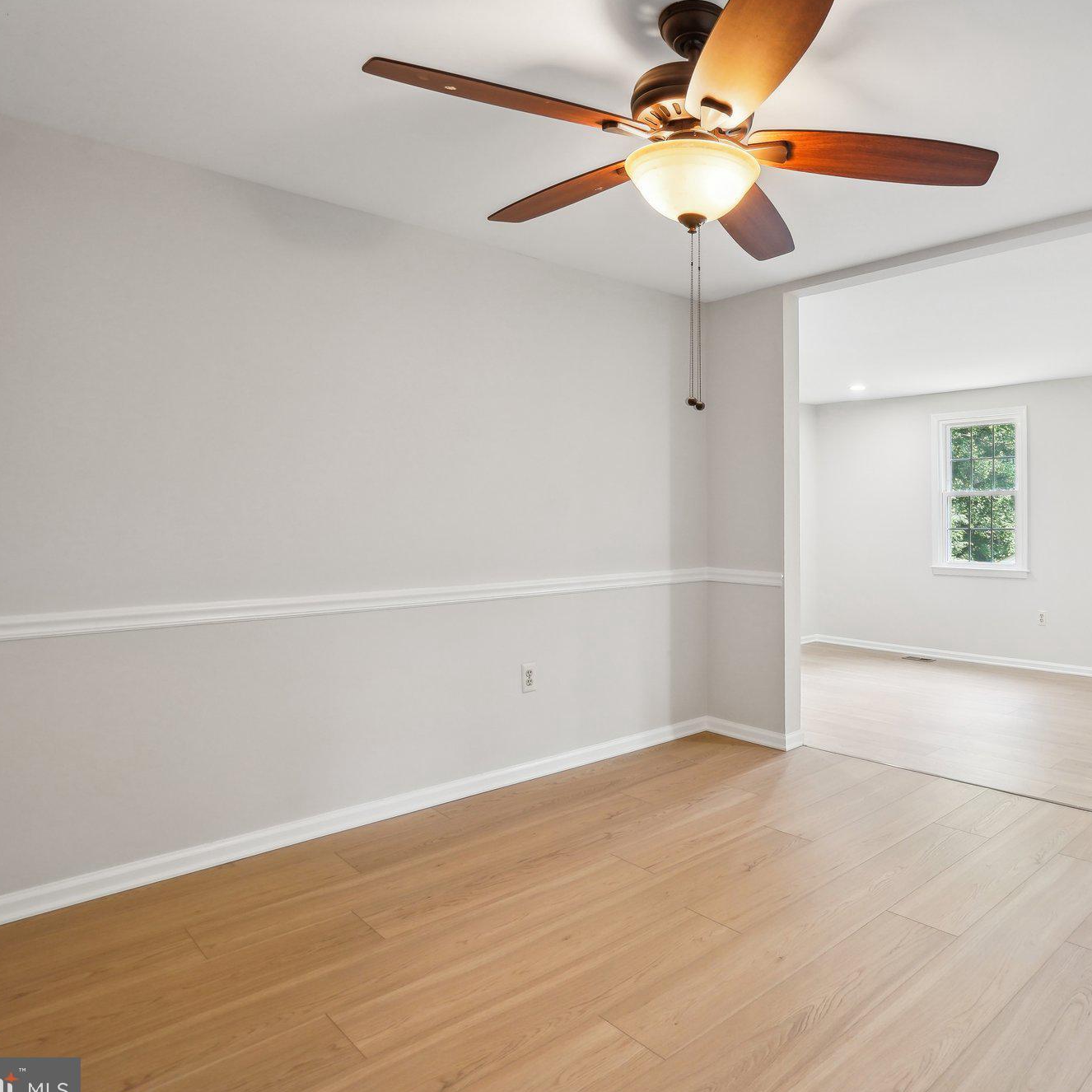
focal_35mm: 21
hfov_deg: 69.8
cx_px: 741
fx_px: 749
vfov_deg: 72.1
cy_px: 555
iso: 640
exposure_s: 1/60
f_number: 5
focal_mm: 16
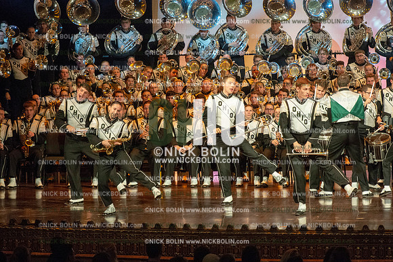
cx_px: 196
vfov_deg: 7.0
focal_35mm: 195
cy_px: 131
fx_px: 2127
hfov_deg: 10.6
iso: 8000
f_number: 5.6
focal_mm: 195
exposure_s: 1/320
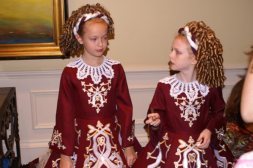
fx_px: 316
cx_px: 126
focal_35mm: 45
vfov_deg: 29.8
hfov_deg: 43.6
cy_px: 84
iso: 400
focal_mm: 30
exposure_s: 1/60
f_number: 5
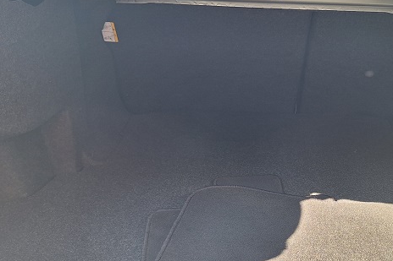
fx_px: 360
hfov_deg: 56.6
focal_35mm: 33
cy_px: 145
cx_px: 243
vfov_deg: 39.9
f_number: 1.8
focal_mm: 5.54
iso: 64
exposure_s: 1/120
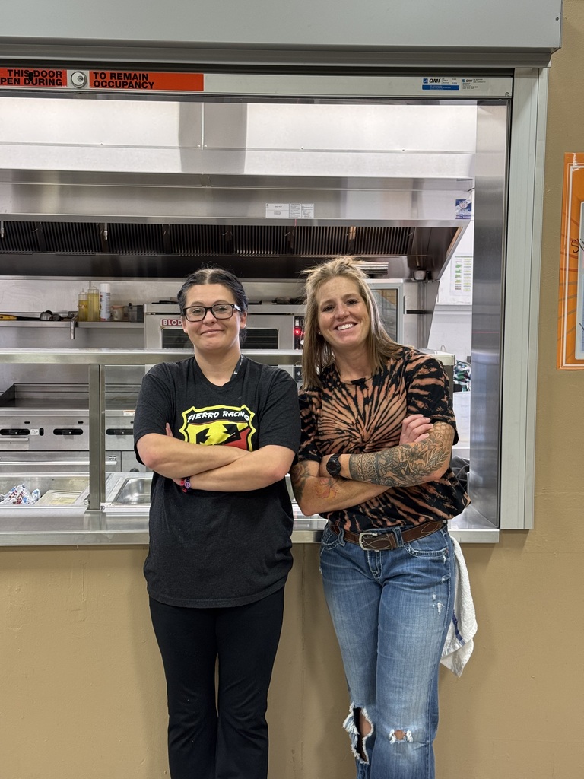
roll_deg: +0.1
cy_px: 390
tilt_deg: -5.0
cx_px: 292
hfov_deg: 30.3
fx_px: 1080
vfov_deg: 39.7
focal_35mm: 48
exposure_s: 1/60
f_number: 1.78
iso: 100
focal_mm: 6.76
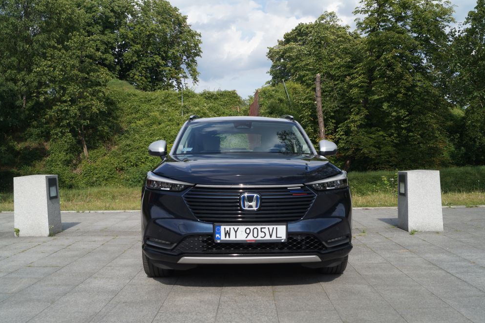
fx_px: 458
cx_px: 246
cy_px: 162
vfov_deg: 38.9
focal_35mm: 34
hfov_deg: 55.8
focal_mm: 22
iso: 100
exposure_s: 1/250
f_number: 8
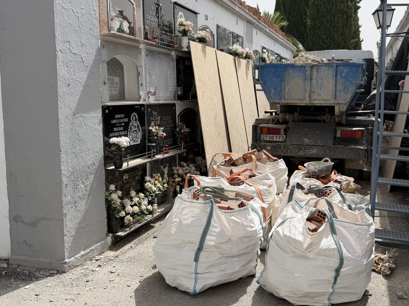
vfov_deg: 41.7
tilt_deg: -5.7
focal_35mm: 34
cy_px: 129
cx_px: 266
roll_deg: +0.4
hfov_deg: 53.1
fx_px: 402
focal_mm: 6.76
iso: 80
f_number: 1.78
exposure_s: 1/5319
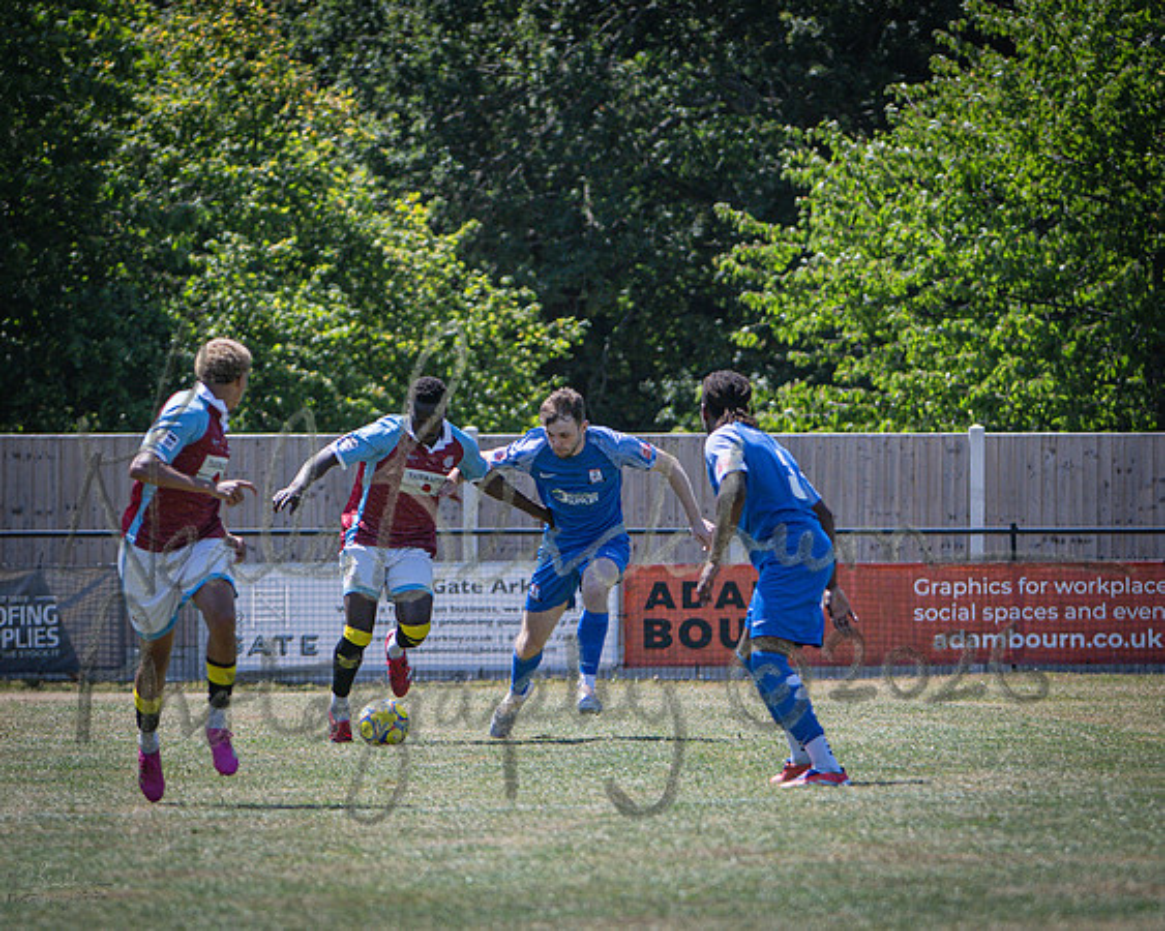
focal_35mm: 426
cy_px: 528
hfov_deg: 4.5
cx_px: 425
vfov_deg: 3.6
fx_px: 14700
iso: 400
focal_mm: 200
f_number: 4
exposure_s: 1/2500
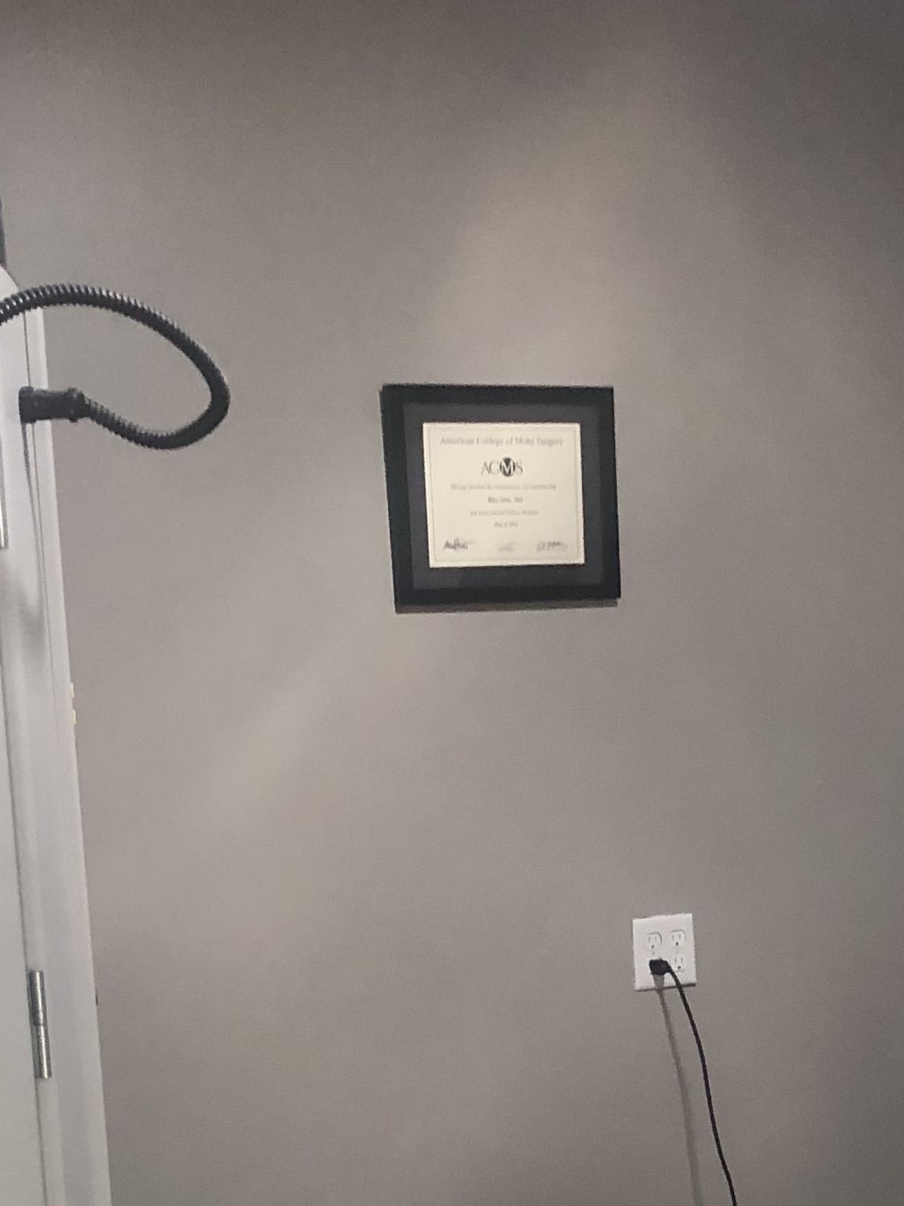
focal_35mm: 76
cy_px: 1346
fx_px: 2646
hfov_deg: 19.3
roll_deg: +3.1
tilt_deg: -10.4
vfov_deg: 23.9
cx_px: 575
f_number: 1.8
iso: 64
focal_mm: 4
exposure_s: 1/15
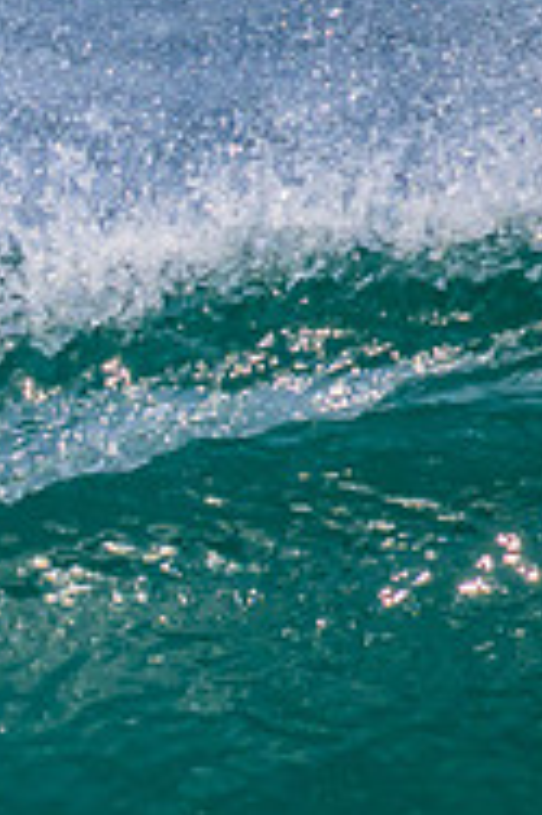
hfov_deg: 0.5
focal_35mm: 2979
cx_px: -798
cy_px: 648
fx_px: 67395
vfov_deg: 0.7
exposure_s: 1/2000
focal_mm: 800
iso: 900
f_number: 11
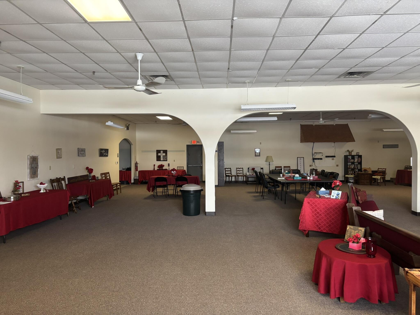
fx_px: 315
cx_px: 210
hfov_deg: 67.3
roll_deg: +0.0
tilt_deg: -0.7
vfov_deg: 53.1
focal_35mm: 26
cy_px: 158
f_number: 1.6
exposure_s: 1/60
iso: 320
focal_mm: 5.96
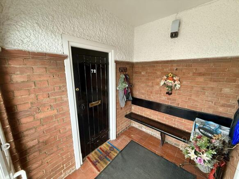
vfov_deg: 85.7
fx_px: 97
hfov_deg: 102.1
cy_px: 90
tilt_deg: -11.9
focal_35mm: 14
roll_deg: +0.0
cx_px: 120
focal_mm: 2.22
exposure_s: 1/60
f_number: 2.2
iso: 400
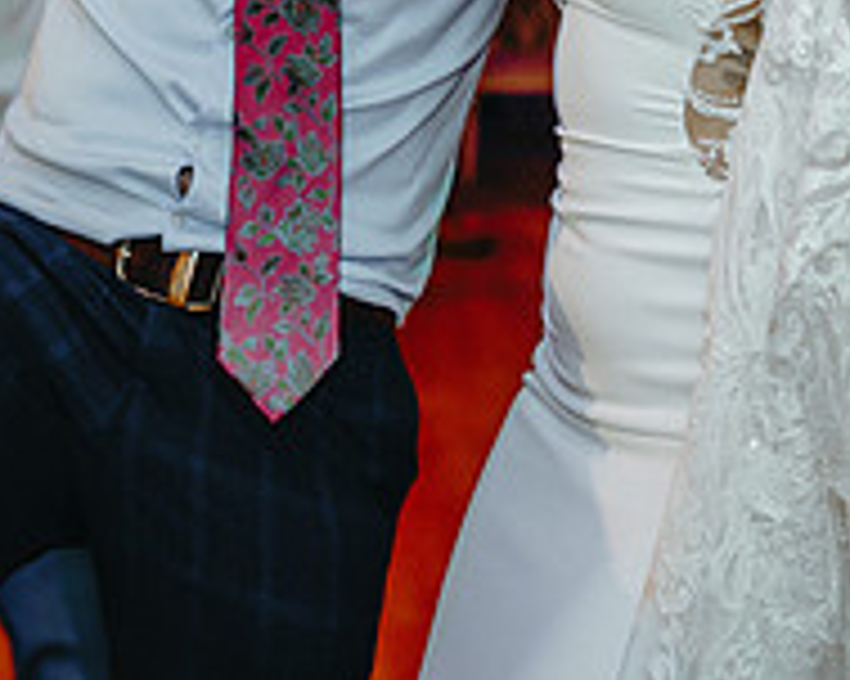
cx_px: 526
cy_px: -187
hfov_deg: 19.0
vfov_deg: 14.6
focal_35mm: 101
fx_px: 2540
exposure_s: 1/250
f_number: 2
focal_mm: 35
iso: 1250
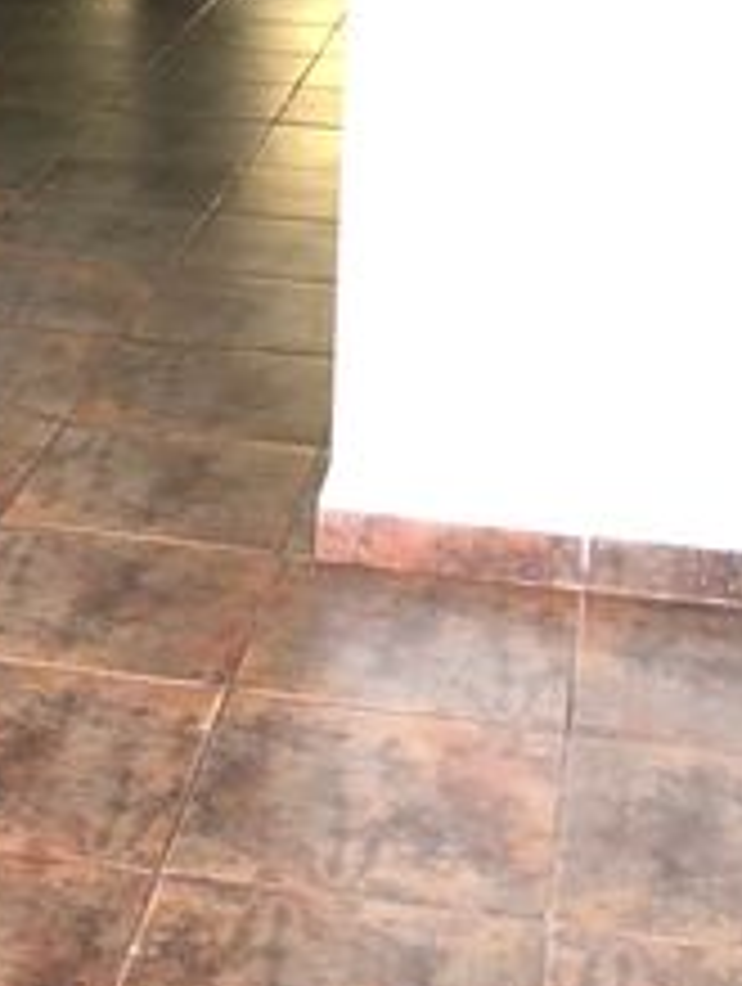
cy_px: 32
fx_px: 2422
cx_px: 121
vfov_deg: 22.2
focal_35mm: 85
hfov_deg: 17.2
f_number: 1.8
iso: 25
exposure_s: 1/30
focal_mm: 4
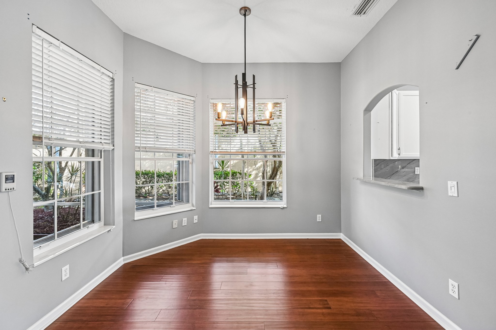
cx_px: 248
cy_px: 165
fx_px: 193
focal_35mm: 14
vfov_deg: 81.2
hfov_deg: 104.3
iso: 2500
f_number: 8
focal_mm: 14
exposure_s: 1/125
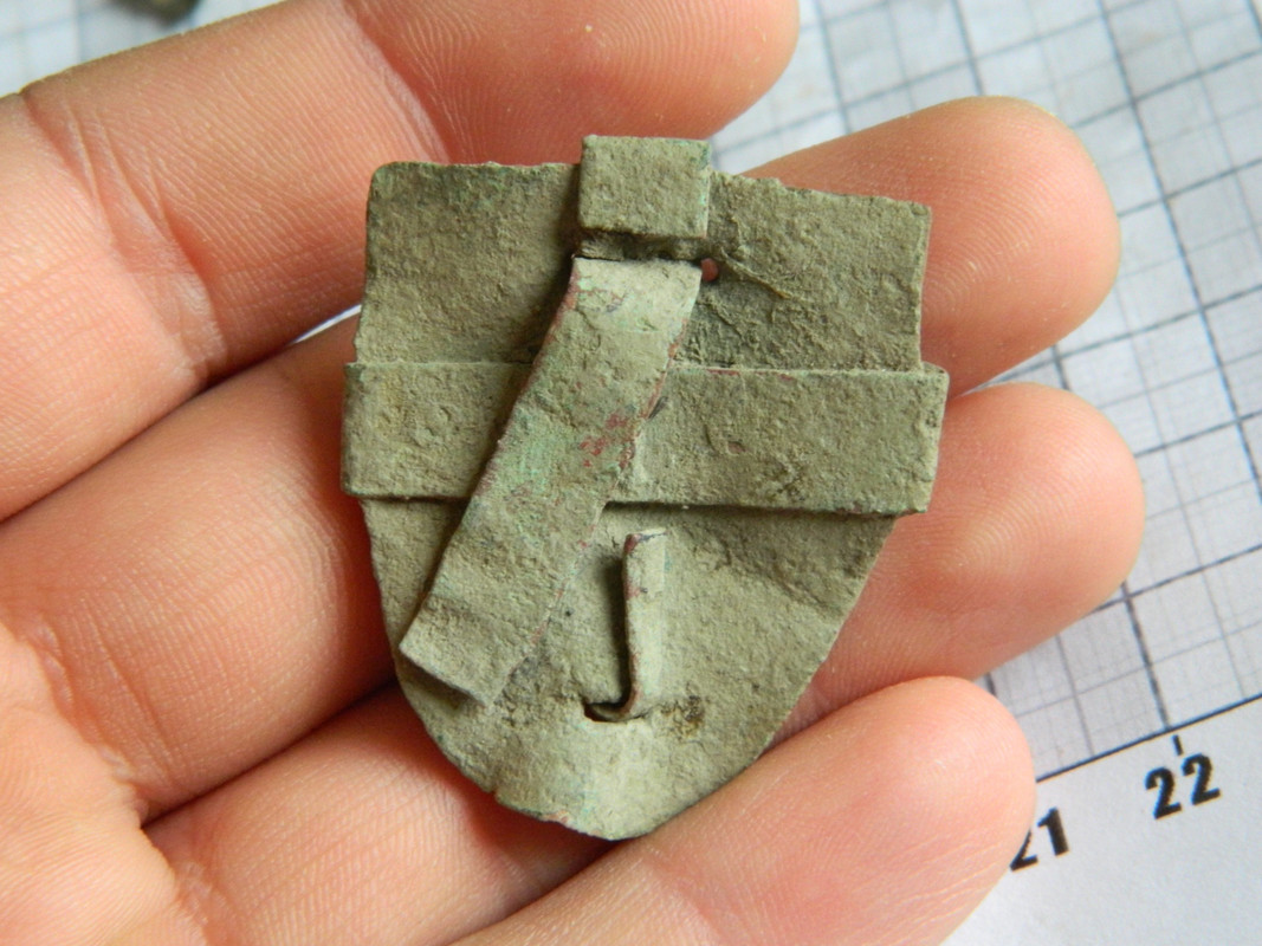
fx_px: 3062
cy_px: 473
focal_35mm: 84
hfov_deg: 23.3
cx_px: 631
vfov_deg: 17.6
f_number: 4.2
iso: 400
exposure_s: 1/80
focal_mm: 15.1
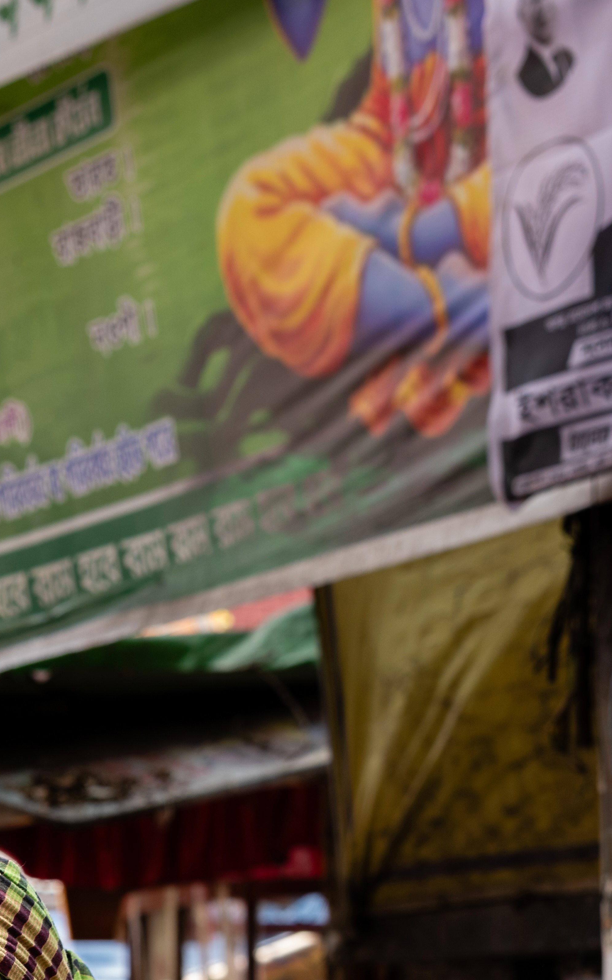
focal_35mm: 136
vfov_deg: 14.7
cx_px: -160
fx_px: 3630
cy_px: 1295
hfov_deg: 9.5
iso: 200
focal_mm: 45
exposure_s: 1/80
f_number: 5
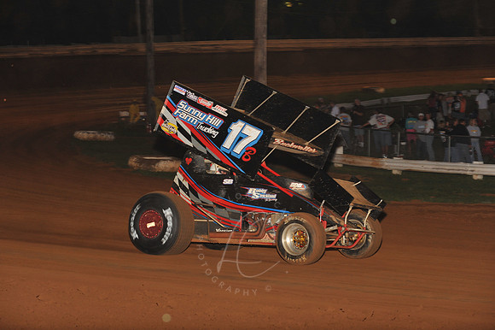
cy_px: 165
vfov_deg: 12.2
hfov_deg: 18.3
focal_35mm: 112
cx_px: 248
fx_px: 1539
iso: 800
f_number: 6.3
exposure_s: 1/320
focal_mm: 112
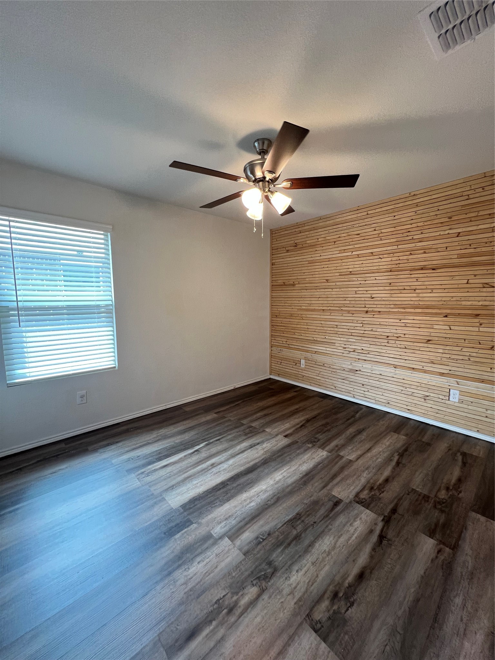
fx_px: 248
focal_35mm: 13
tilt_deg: -5.7
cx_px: 248
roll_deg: +0.2
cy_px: 330
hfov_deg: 89.9
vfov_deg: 106.2
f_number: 1.8
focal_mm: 1.57
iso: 200
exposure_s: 1/60
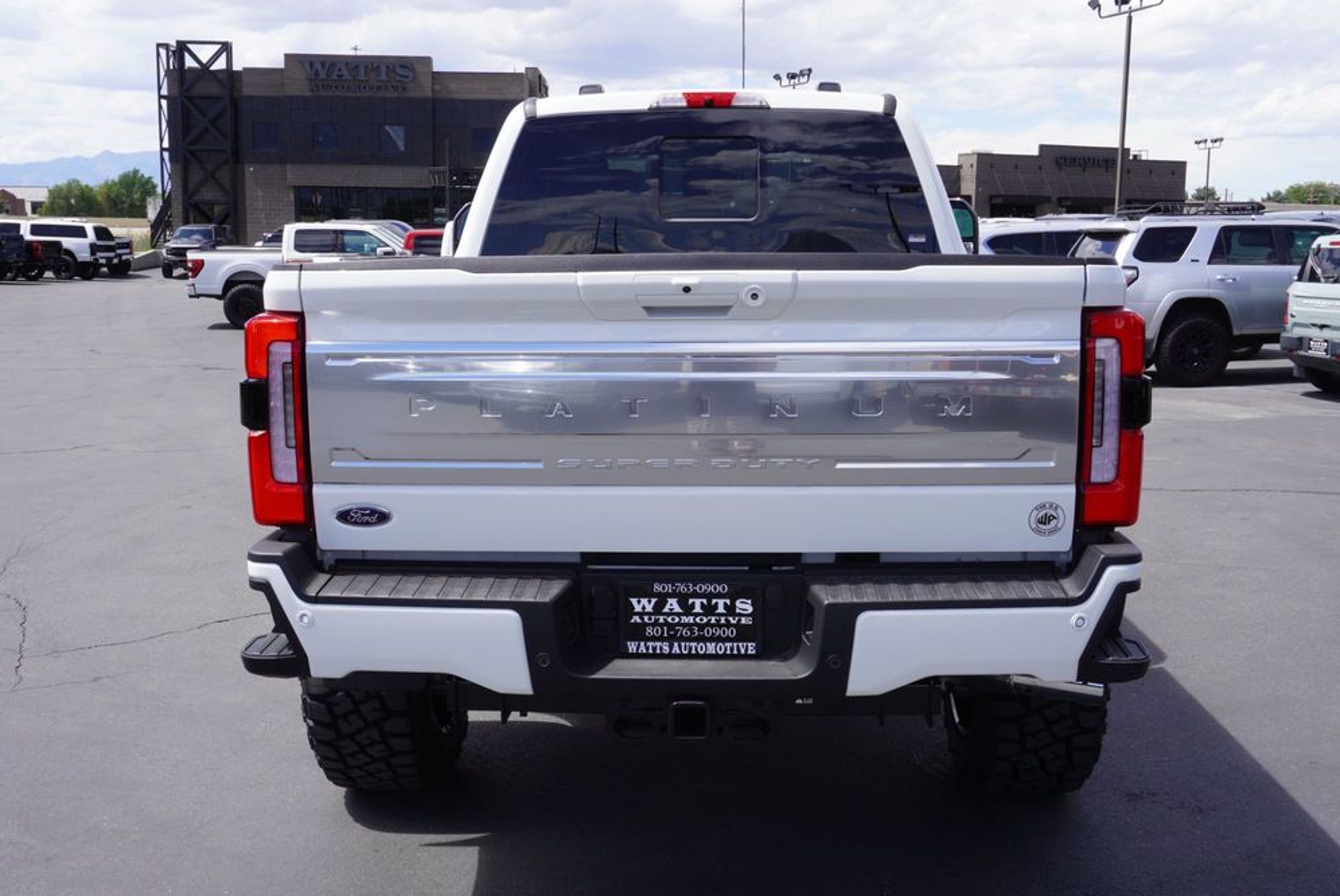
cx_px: 673
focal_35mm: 37
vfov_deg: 36.0
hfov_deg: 51.8
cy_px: 455
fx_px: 1378
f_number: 9
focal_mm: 24
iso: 100
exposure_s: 1/125
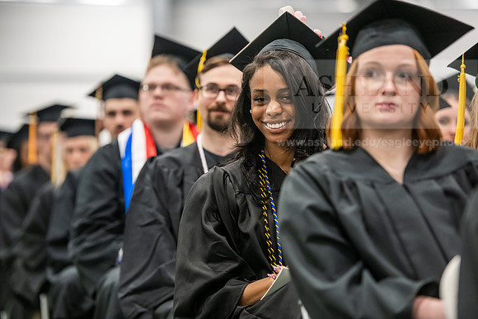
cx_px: 239
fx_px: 1992
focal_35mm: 150
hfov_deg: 13.7
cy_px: 160
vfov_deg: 9.2
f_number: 2.8
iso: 3200
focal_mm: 150
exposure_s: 1/200
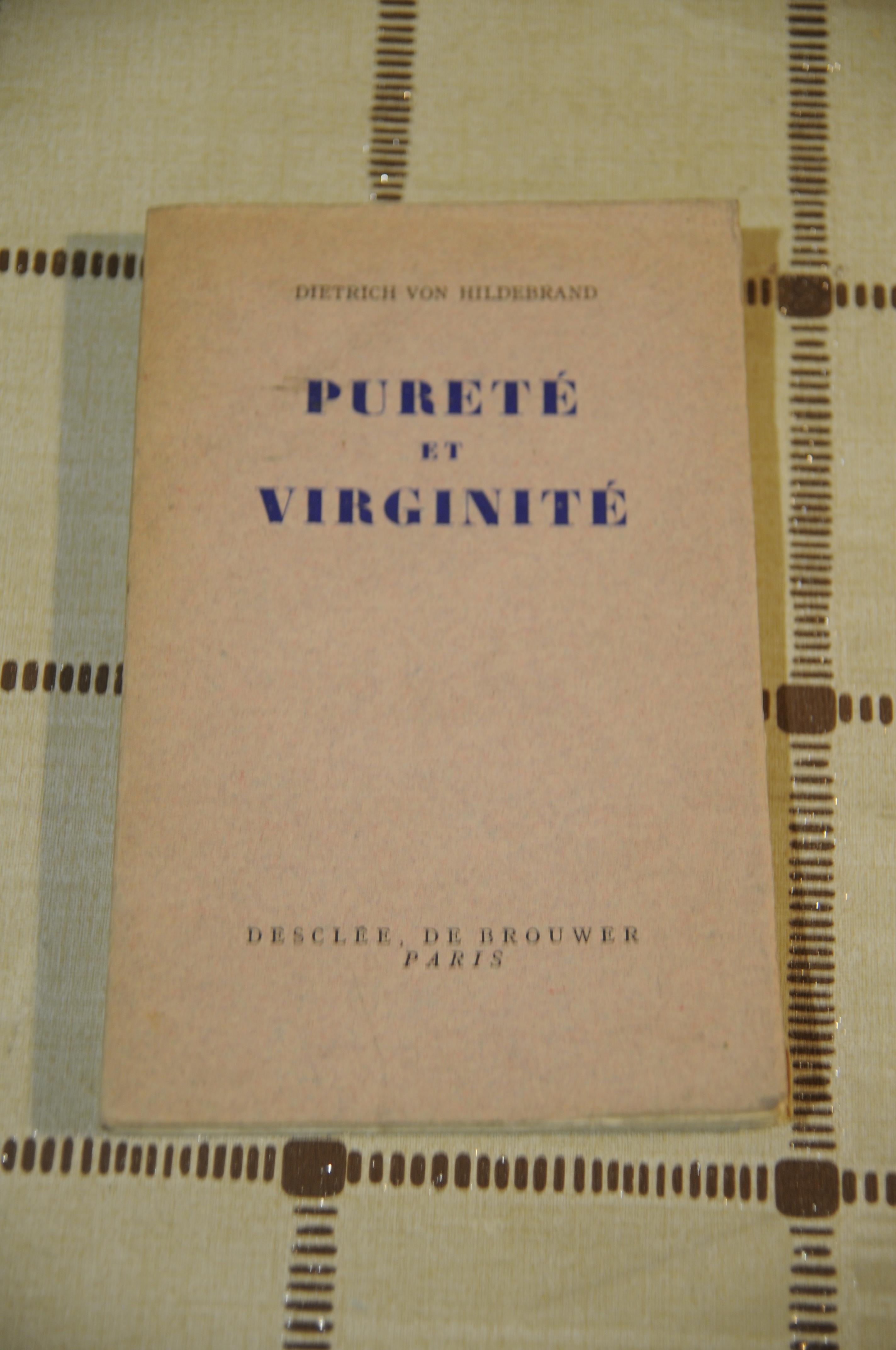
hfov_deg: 20.6
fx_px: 2470
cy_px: 675
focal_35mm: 66
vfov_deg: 30.5
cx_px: 448
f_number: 2.8
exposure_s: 1/15
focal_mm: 44
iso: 200
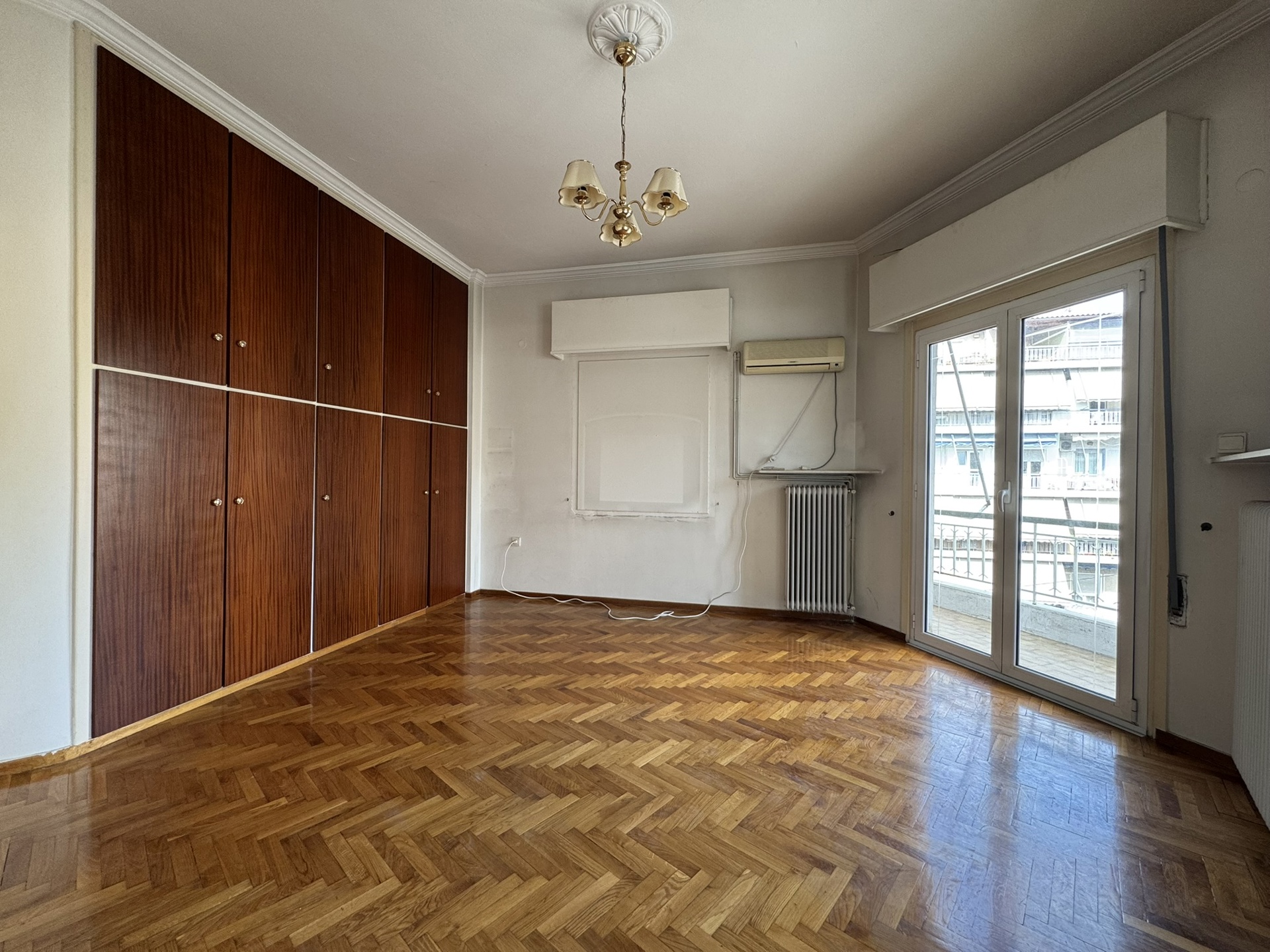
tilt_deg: +0.3
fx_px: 514
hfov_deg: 102.1
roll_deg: -0.1
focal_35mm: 14
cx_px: 635
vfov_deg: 85.7
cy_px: 476
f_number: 2.2
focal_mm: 2.22
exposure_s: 1/99
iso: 80
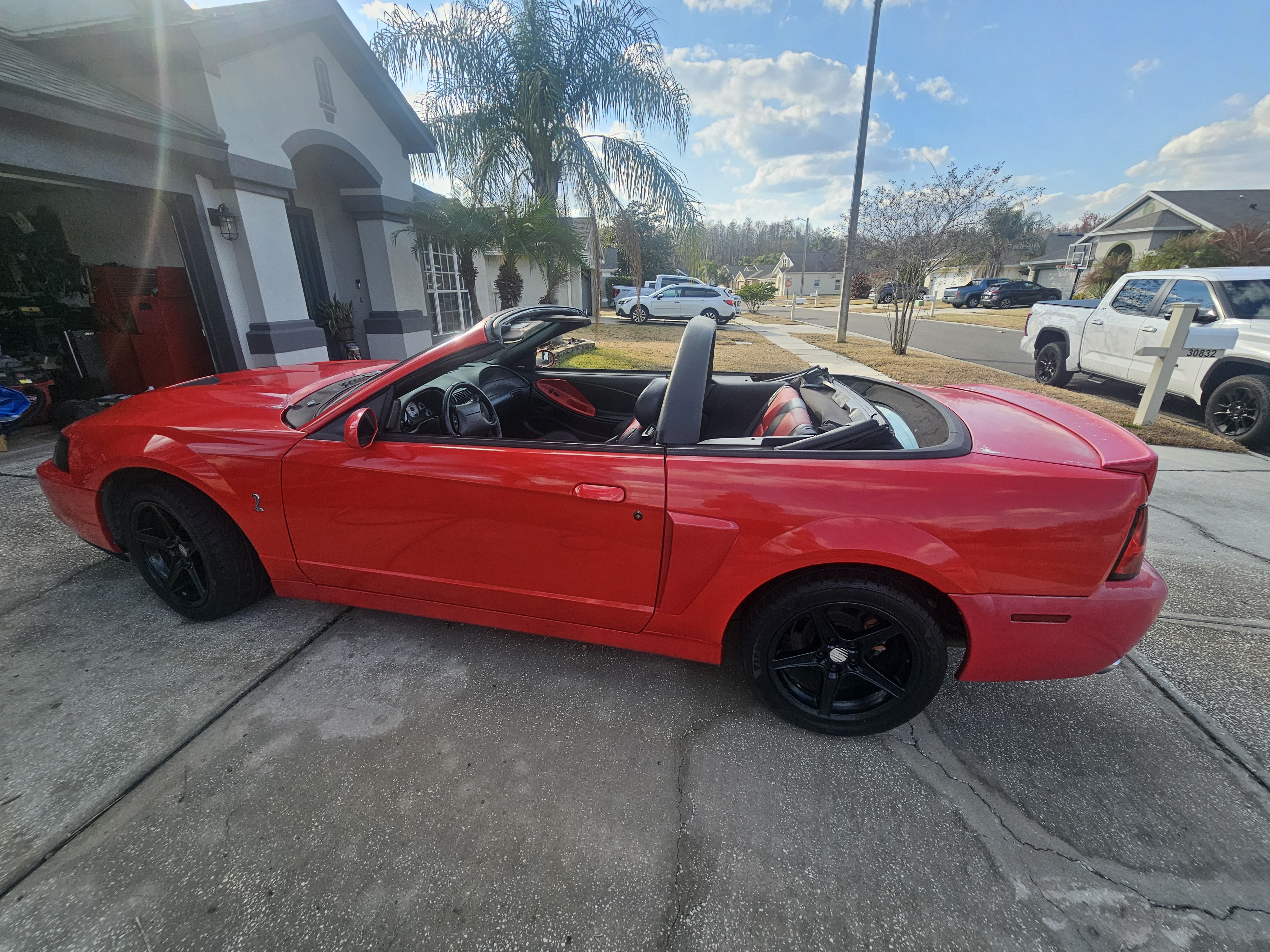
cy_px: 476
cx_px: 635
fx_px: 477
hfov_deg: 106.2
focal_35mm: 13
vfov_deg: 89.9
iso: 50
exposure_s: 1/997
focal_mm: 2.2
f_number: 2.2
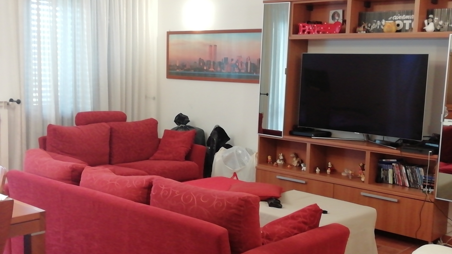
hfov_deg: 44.6
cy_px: 136
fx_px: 551
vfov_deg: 26.0
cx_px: 227
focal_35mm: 46
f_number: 2.2
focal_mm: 3.46
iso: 400
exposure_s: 1/25
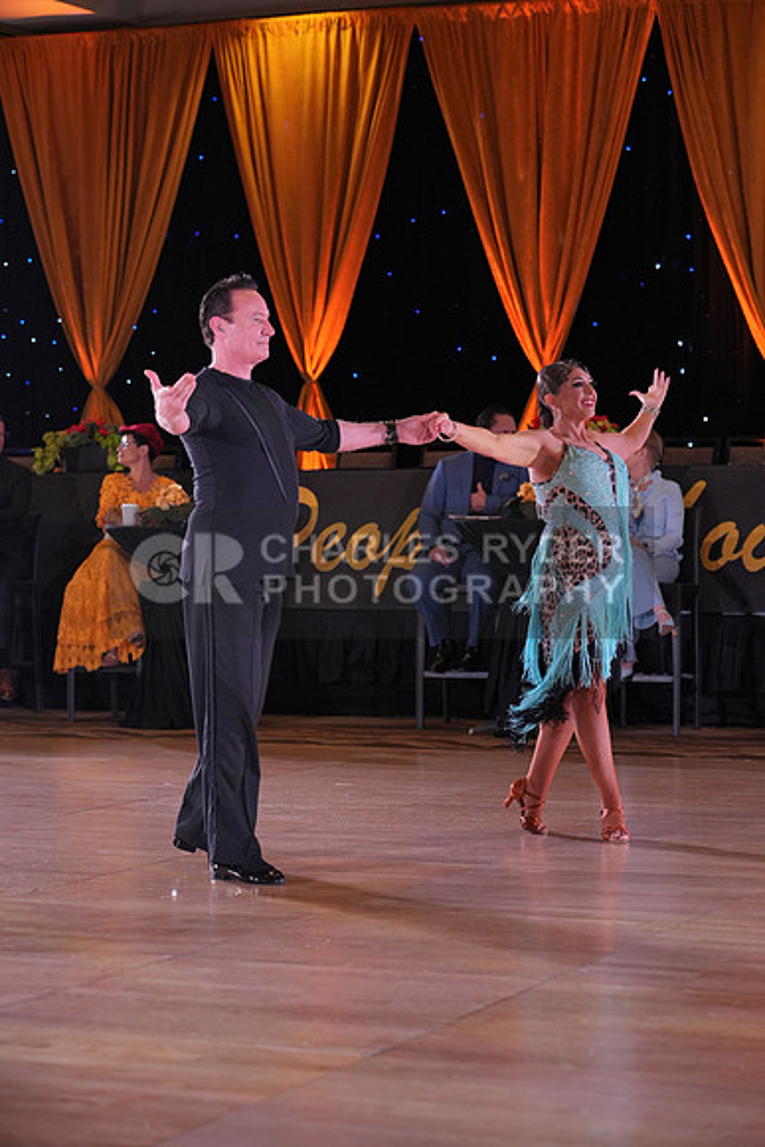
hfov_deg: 15.5
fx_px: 2803
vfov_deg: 23.1
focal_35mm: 88
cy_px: 574
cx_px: 382
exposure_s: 1/400
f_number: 4
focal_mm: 88
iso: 1600
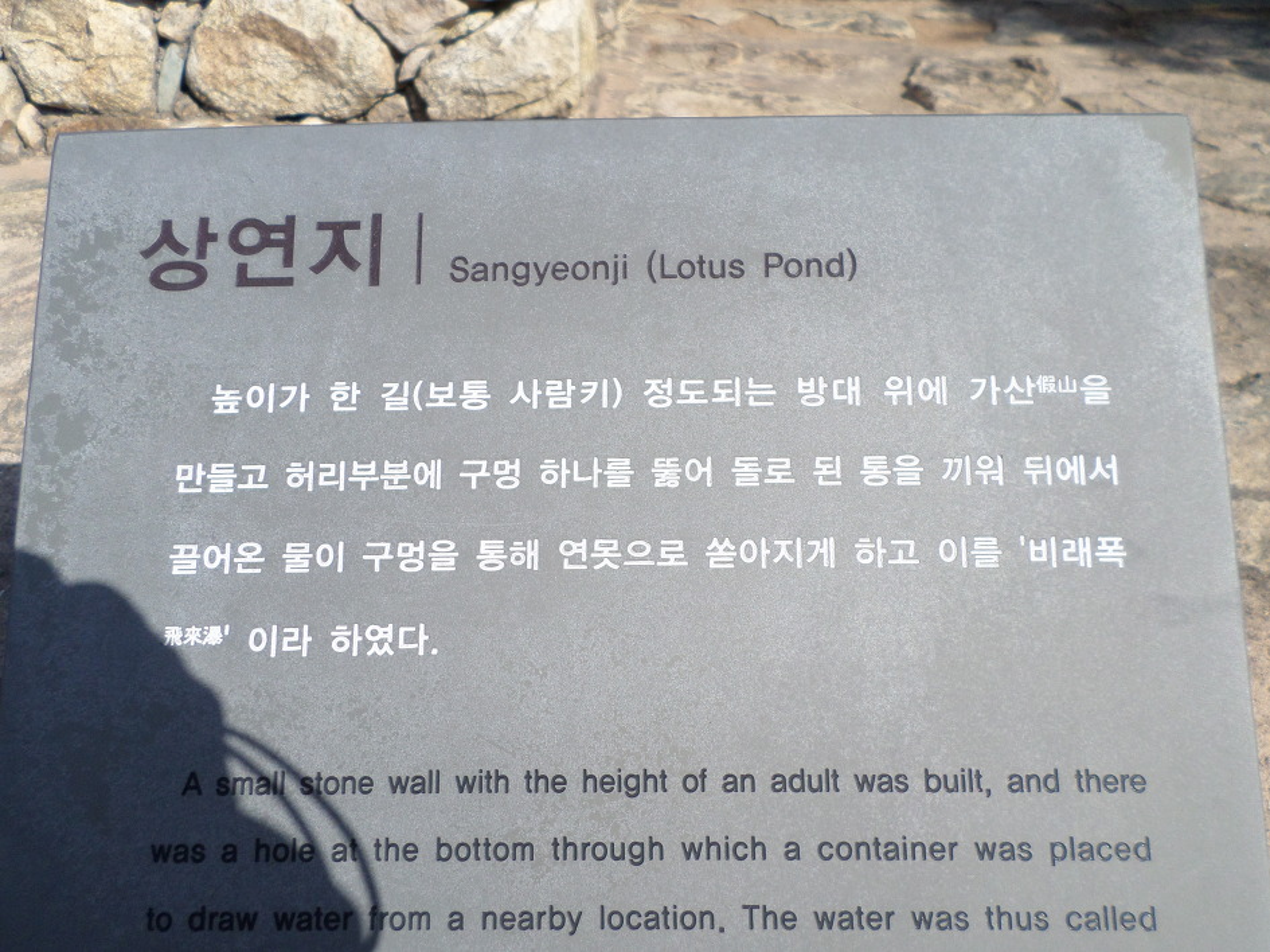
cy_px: 476
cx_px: 635
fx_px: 917
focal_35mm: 25
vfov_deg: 54.8
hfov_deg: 69.4
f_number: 2.5
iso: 80
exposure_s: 1/1500
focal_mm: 4.5
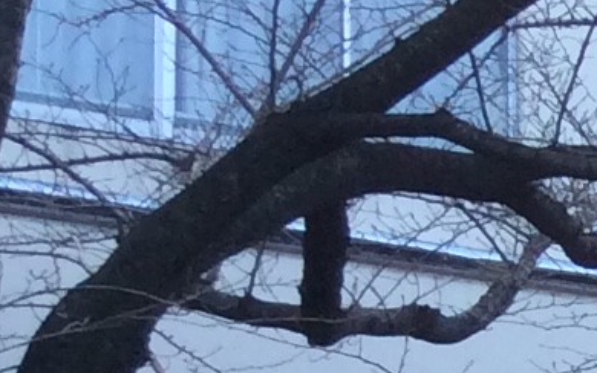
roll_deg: +1.4
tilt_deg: +3.9
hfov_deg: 8.1
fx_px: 3662
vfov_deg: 5.7
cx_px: 1722
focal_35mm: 225
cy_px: 842
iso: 32
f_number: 2.4
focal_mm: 3.3
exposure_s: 1/198
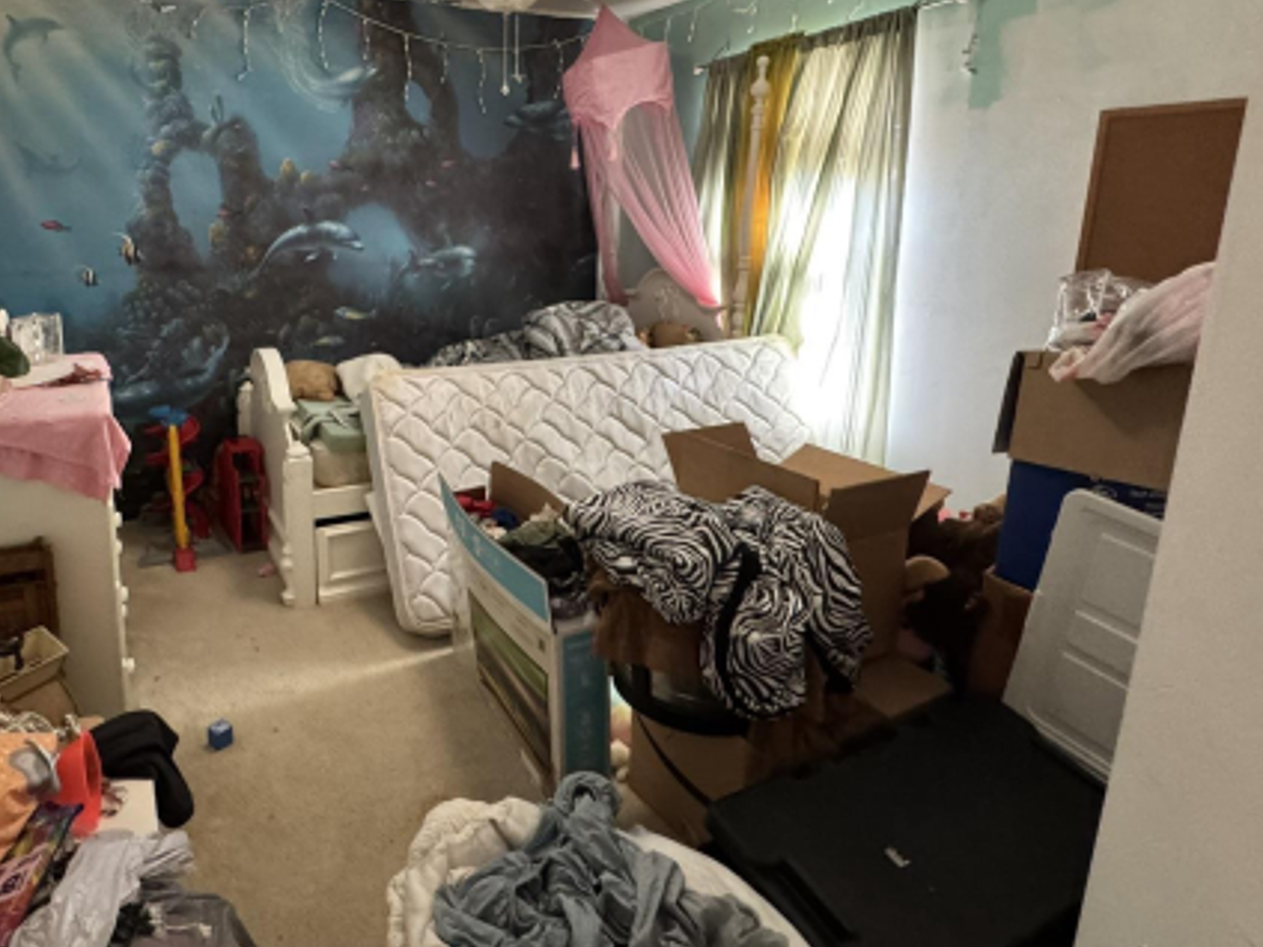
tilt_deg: -12.3
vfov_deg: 60.6
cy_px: 381
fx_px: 803
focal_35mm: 22
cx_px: 445
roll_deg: -0.2
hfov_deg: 74.6
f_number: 2.2
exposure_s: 1/60
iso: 640
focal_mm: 2.22
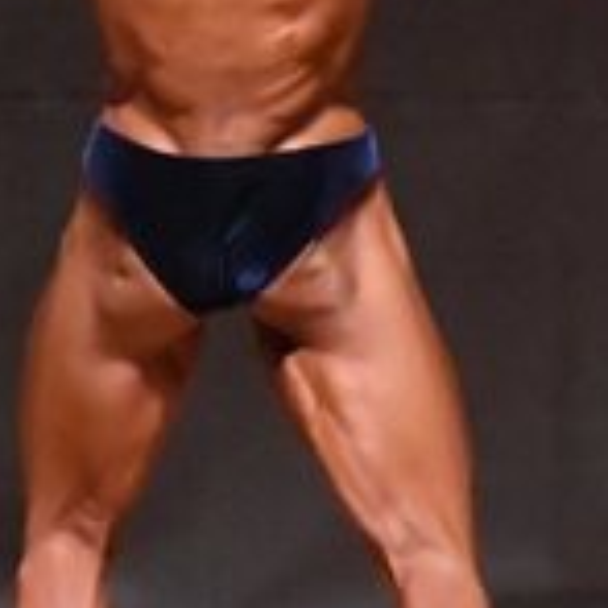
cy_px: 232
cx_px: 246
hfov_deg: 1.9
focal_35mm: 906
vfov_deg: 1.9
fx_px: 18004
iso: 12800
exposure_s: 1/400
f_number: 5.6
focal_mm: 135
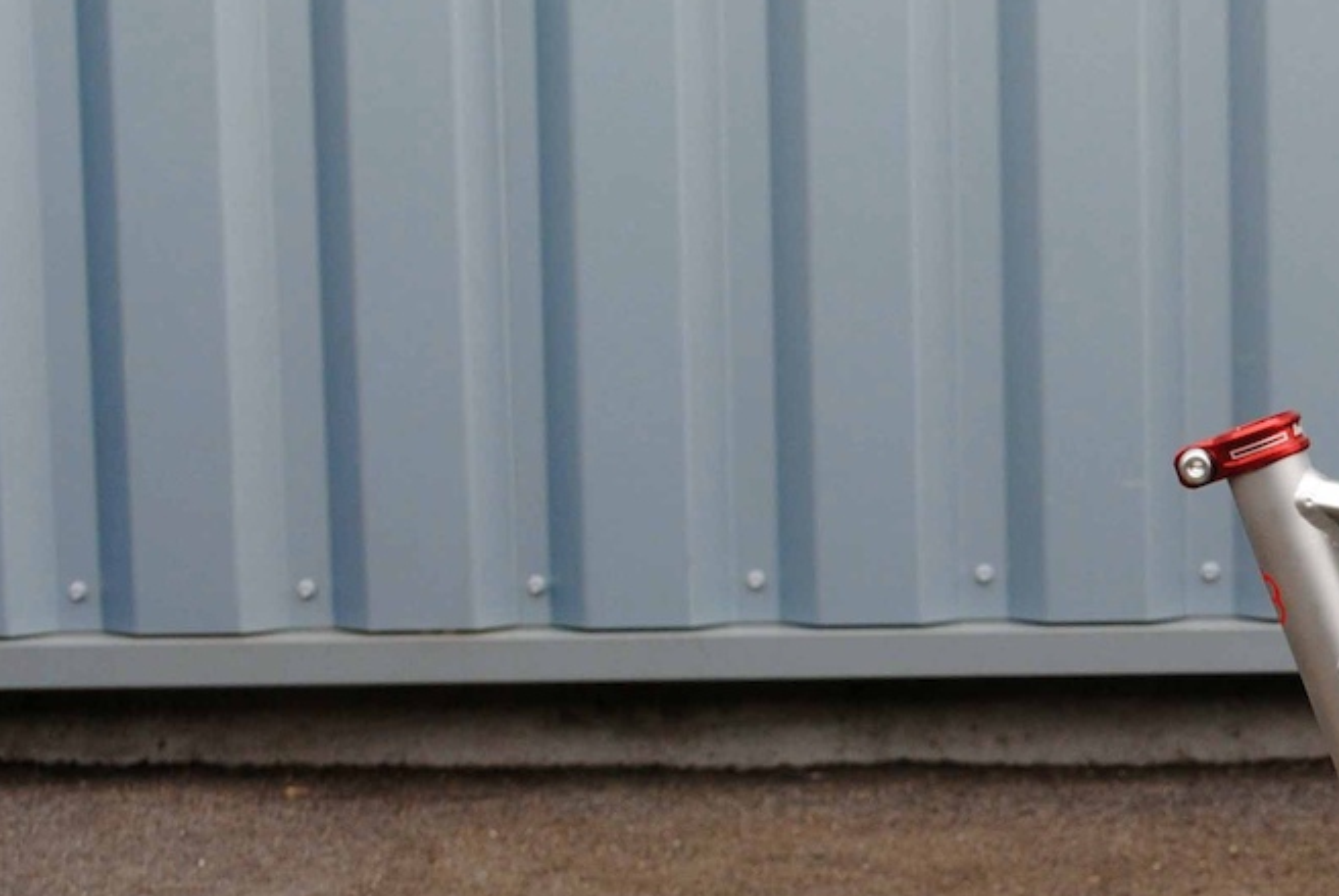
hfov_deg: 16.9
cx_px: 1498
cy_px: 599
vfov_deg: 11.7
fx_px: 4357
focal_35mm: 117
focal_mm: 32
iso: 200
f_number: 5.6
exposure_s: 1/125
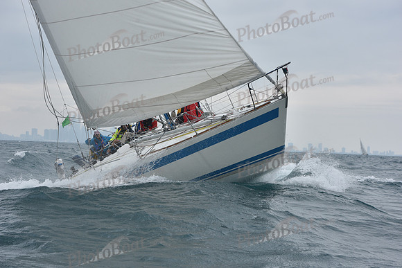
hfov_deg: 22.6
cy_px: 134
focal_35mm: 90
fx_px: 1005
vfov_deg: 15.2
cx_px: 201
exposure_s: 1/800
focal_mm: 90
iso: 250
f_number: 8
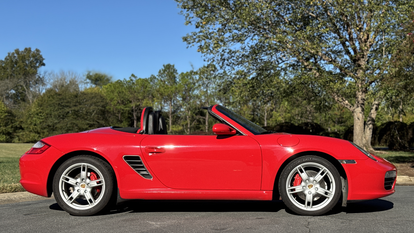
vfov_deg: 22.5
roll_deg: -1.4
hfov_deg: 39.2
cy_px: 156
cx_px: 208
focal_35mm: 53
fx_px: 582
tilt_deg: -1.0
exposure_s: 1/4049
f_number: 1.78
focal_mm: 6.76
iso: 64
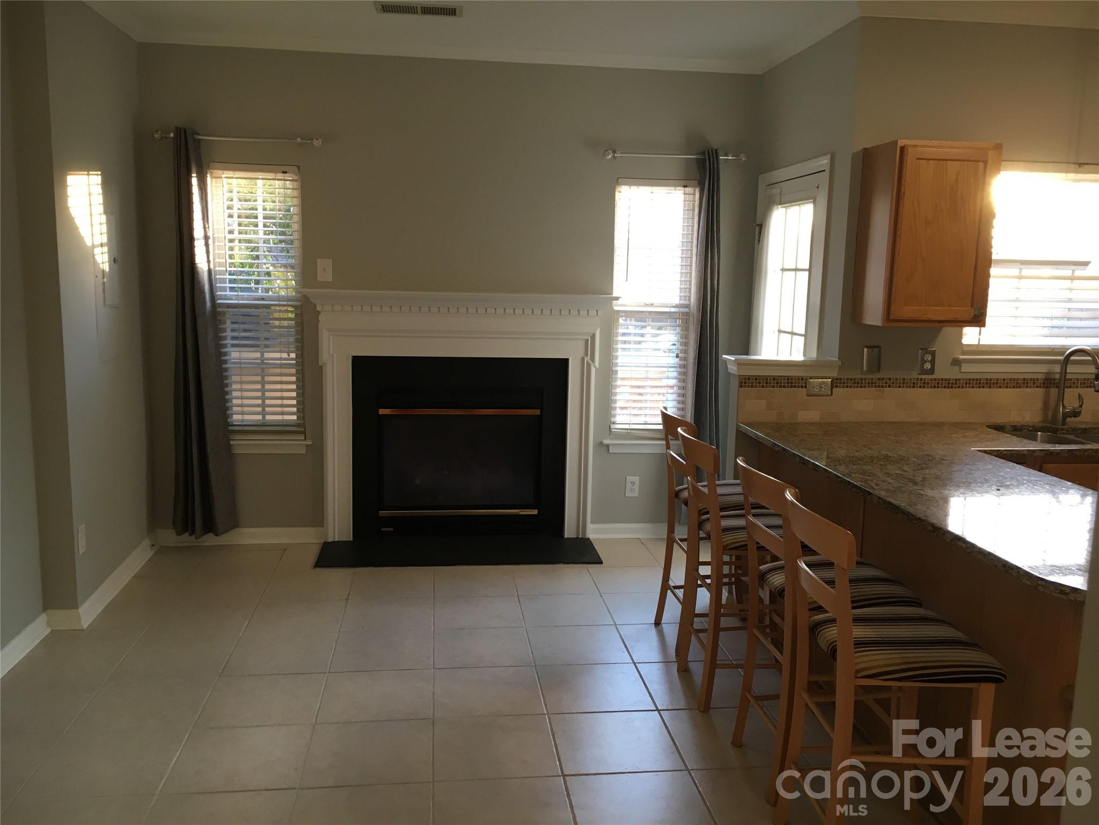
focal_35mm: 29
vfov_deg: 48.2
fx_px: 921
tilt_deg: -8.7
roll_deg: -1.2
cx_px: 550
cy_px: 412
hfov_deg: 61.7
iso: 50
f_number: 2.2
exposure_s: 1/30
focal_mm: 4.15
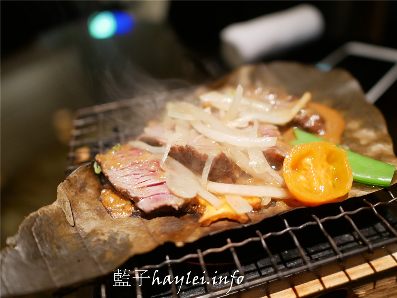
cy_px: 149
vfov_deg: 46.8
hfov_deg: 60.0
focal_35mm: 30
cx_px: 198
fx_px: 344
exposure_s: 1/125
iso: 1250
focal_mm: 15
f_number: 1.7
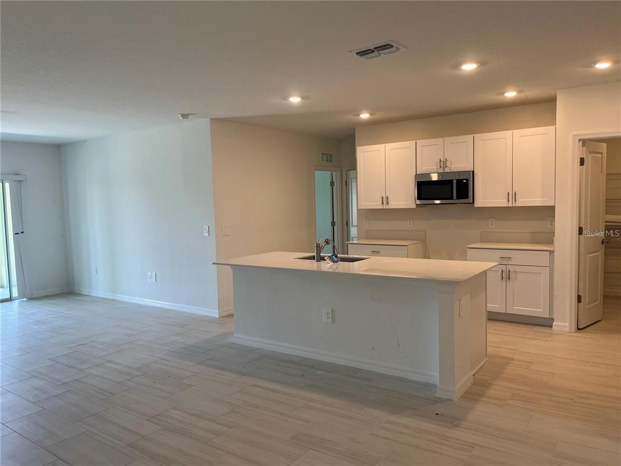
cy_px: 233
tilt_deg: -3.9
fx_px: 466
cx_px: 310
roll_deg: +2.0
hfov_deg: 67.3
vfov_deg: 53.1
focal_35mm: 26
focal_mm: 5.1
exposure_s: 1/120
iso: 80
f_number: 1.6
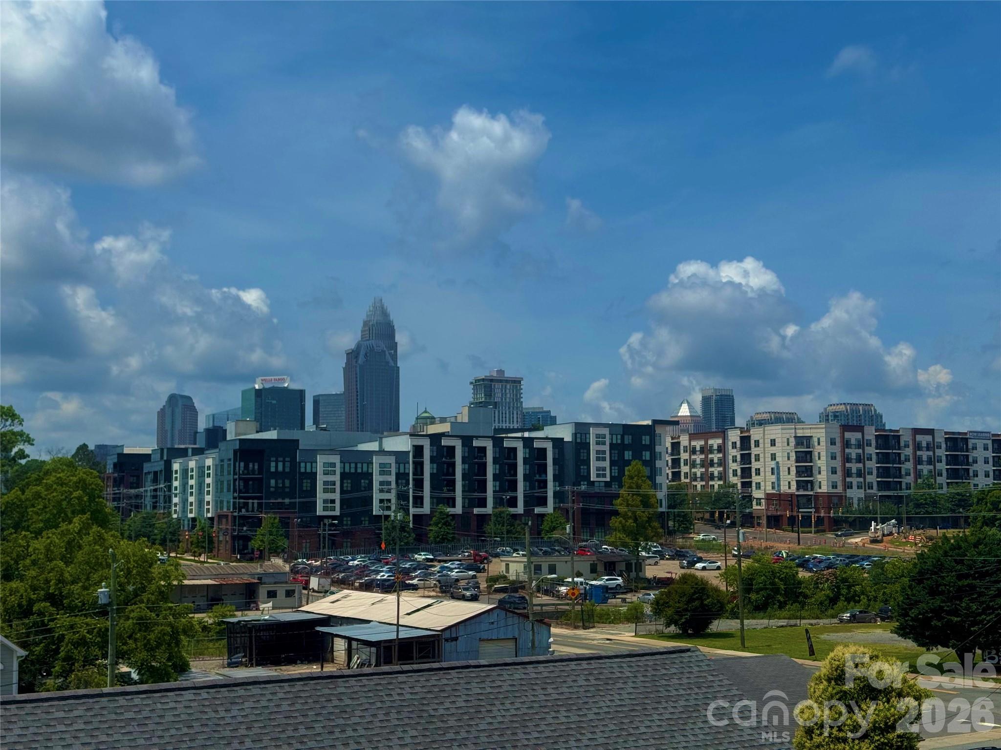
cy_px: 375
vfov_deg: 30.3
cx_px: 500
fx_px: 1388
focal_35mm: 48
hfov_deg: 39.7
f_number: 1.78
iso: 64
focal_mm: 6.76
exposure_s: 1/10526
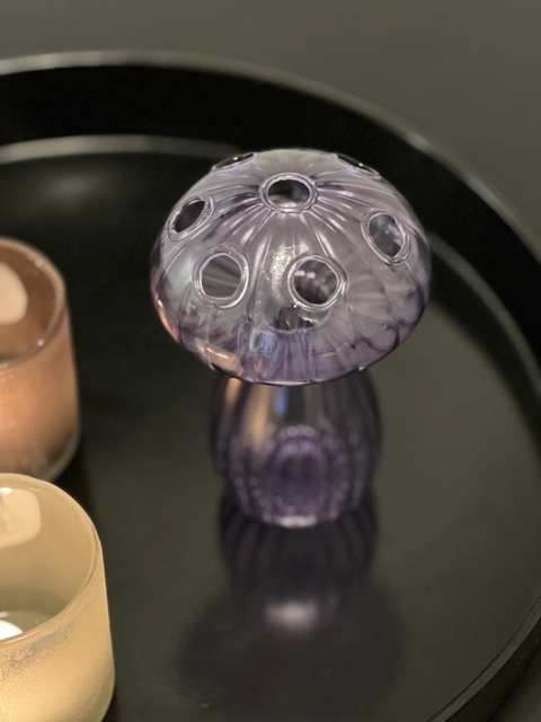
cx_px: 270
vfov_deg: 25.3
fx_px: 1605
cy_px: 361
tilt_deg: -47.7
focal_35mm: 77
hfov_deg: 19.1
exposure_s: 1/14
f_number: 2.8
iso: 640
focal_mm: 9
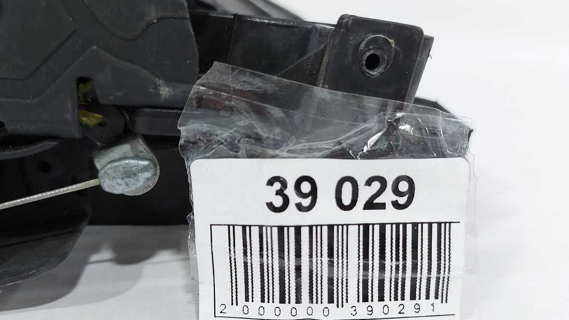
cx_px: 306
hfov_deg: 59.4
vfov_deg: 35.4
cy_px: 203
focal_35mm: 33
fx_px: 498
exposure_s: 1/50
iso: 80
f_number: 1.8
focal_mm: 5.23
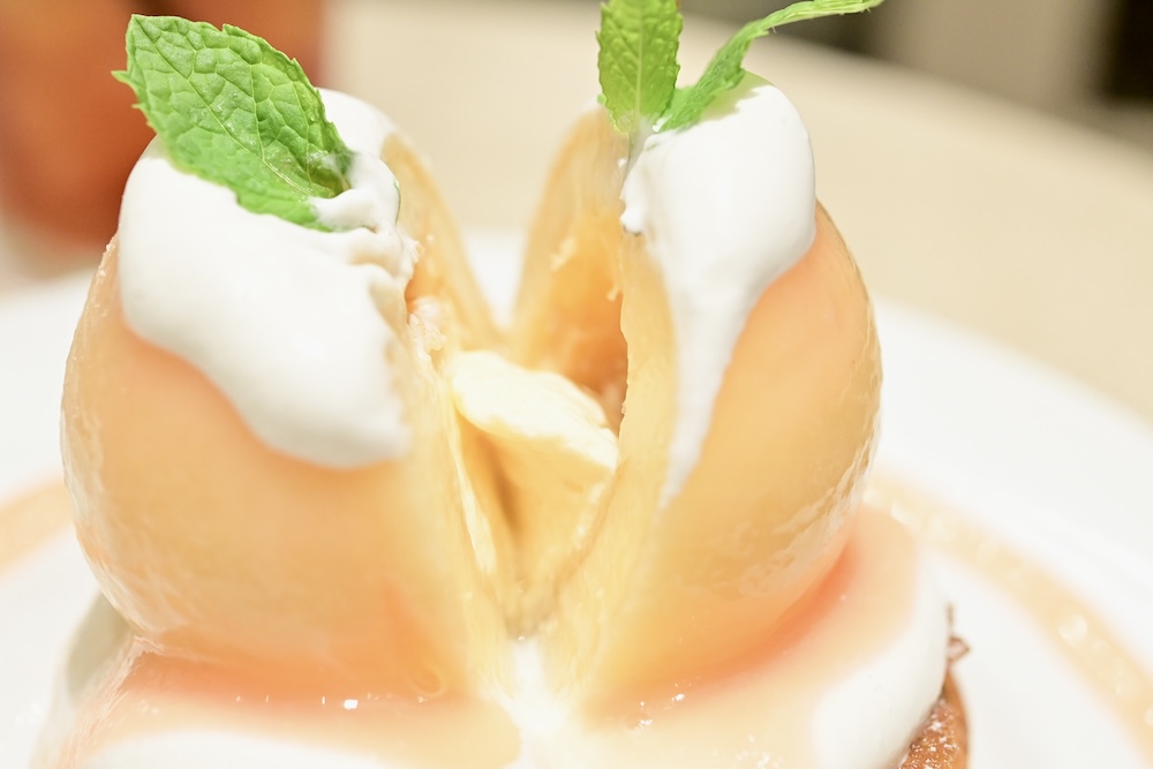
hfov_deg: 33.4
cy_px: 384
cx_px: 576
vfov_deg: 22.6
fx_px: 1922
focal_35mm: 60
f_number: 5
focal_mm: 60
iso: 6400
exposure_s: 1/640
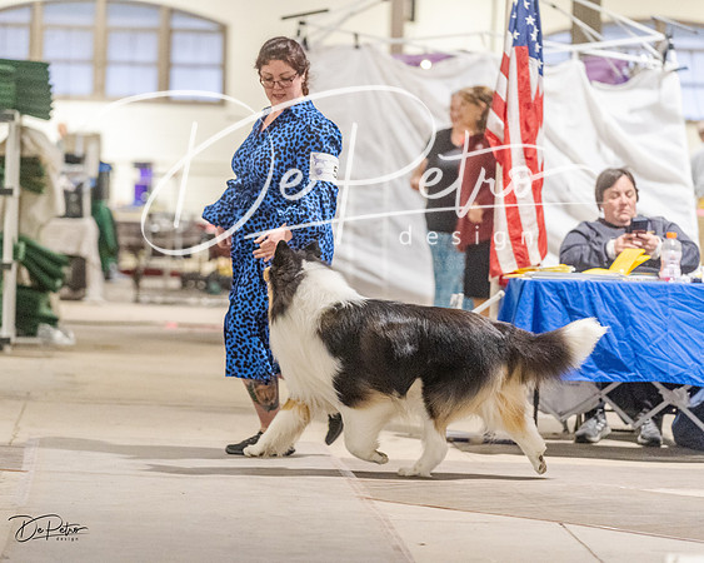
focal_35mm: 158
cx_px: 305
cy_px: 282
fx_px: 3284
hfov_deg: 12.2
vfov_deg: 9.8
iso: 6400
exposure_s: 1/400
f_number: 3.2
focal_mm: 140
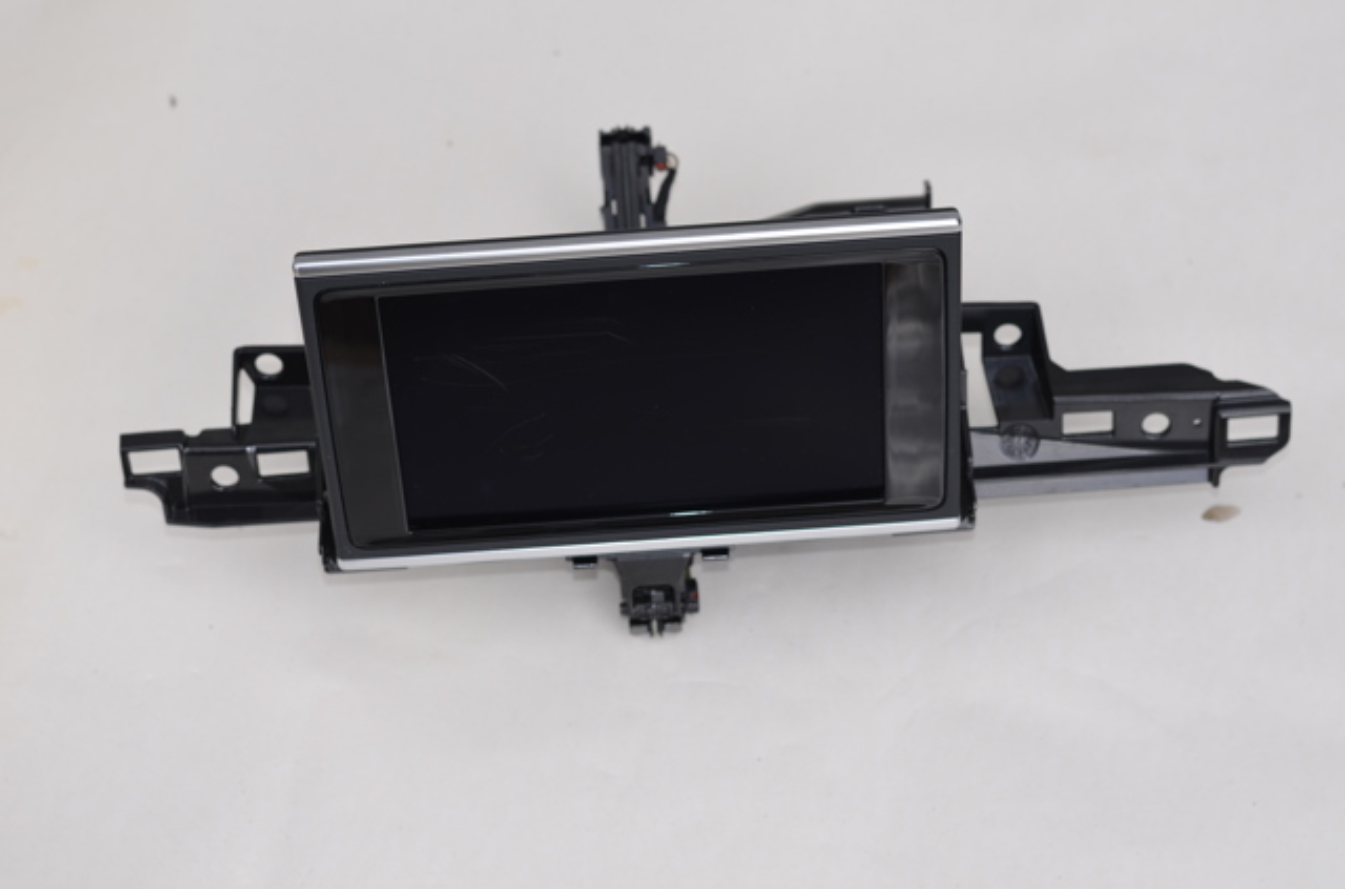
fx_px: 2794
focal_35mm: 75
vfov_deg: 18.1
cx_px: 672
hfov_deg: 27.1
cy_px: 444
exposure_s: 1/200
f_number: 4.5
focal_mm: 50
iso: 100
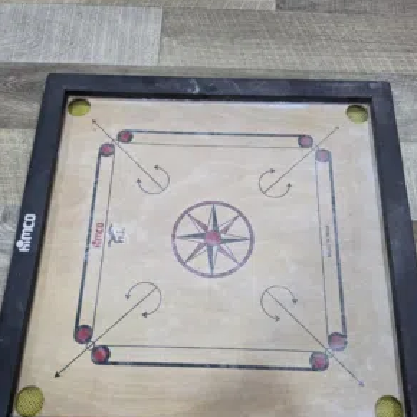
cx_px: 214
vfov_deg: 56.9
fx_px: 382
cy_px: 250
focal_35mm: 28
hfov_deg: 57.3
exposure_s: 1/100
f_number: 1.4
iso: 125
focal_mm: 6.5
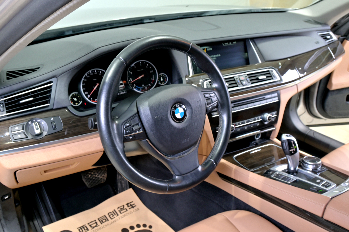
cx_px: 174
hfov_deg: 55.1
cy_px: 116
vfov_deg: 38.4
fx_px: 334
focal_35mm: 34
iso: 125
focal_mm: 23
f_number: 7.1
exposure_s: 1/8
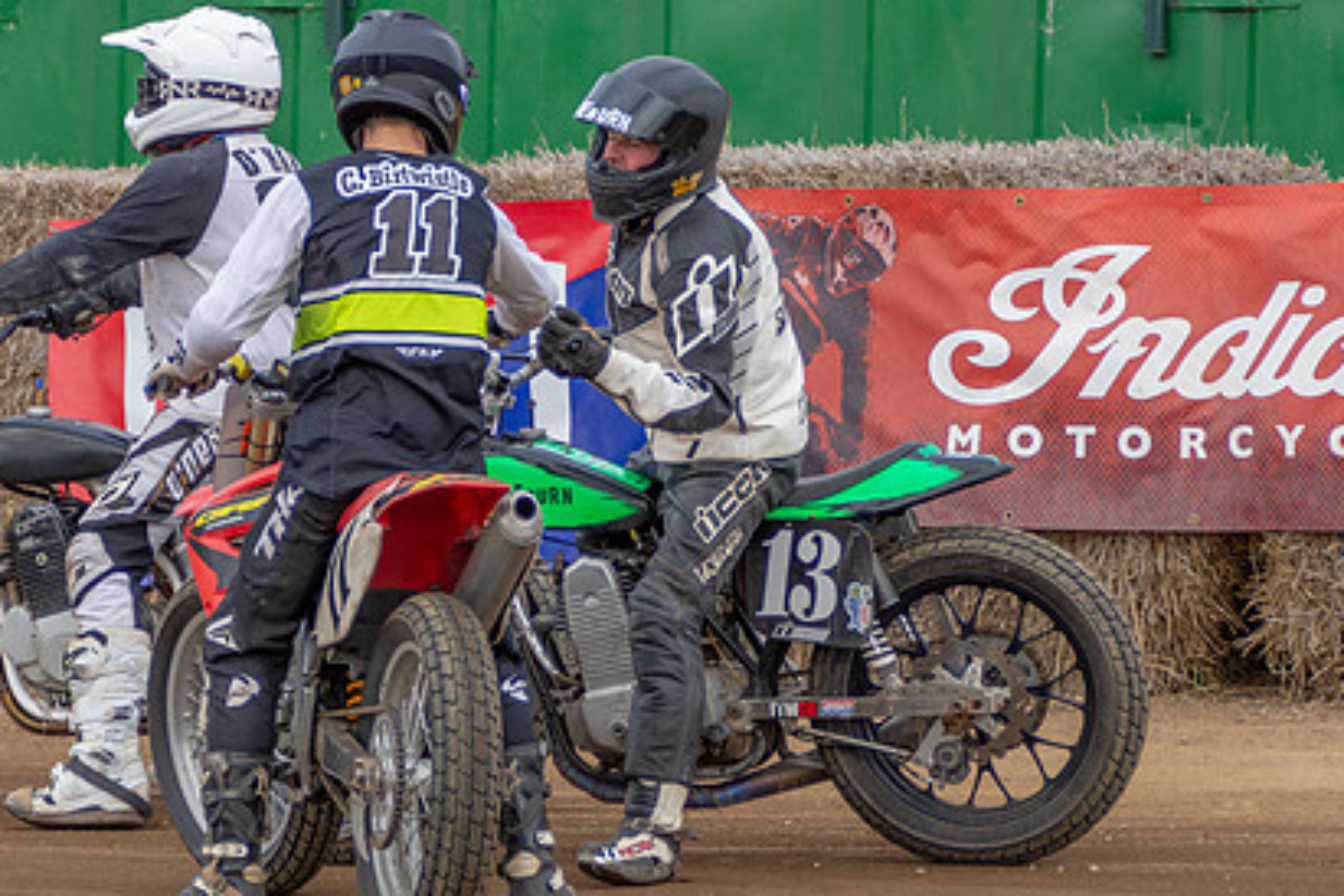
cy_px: 435
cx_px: 456
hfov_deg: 7.1
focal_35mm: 289
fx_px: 10788
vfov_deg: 4.8
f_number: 6.3
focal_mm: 120
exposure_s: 1/160
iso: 100
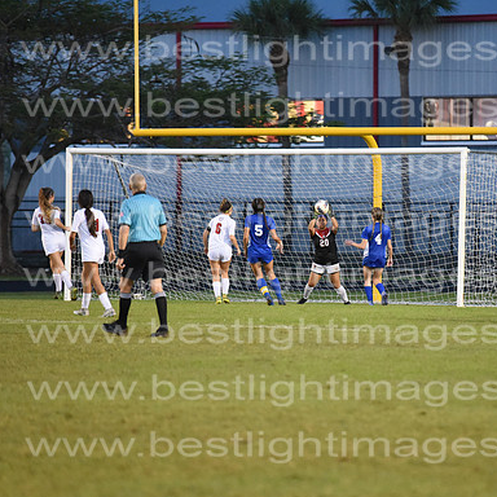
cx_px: 320
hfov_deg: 6.8
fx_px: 4175
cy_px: 249
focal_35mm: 257
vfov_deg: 6.8
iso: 9000
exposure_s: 1/500
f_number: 4
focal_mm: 200
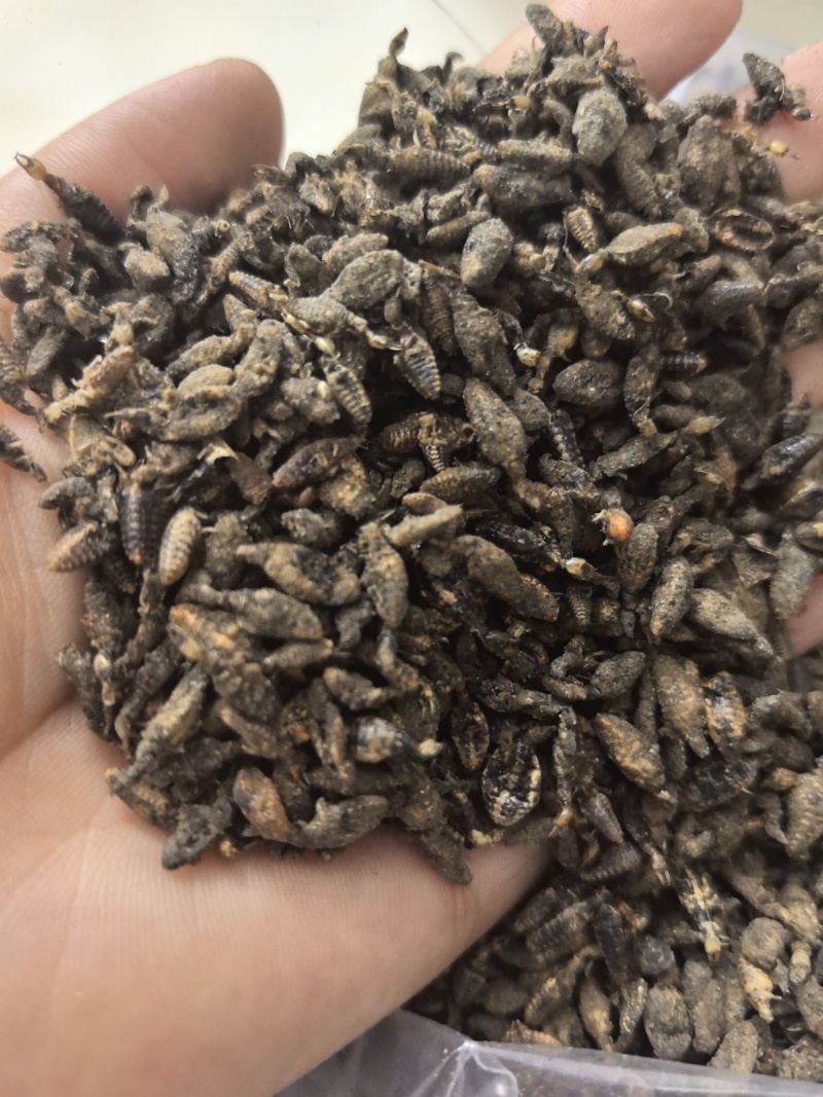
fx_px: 856
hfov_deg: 51.3
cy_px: 548
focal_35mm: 27
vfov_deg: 65.3
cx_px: 412
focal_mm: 6.98
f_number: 2
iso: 320
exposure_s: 1/50
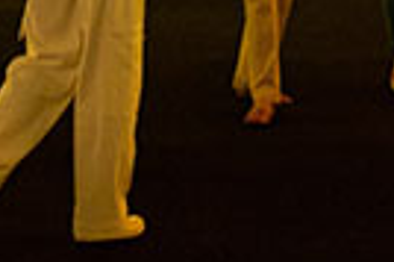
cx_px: 138
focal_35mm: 209
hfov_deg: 9.9
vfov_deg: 6.3
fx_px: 2285
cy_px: -306
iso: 1250
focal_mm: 35
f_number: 1.4
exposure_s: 1/50
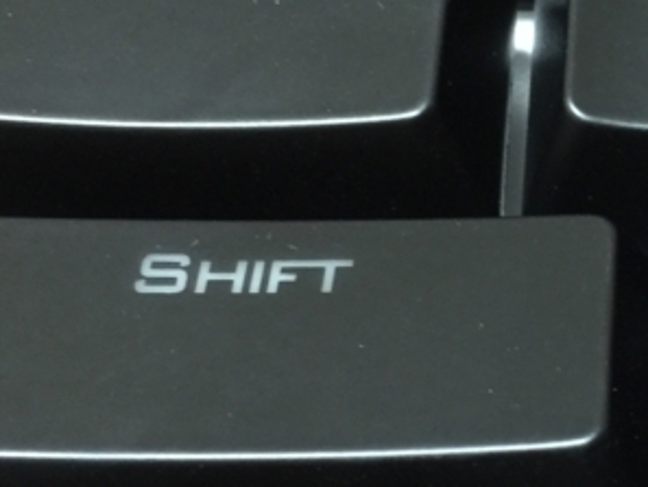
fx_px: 1873
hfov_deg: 18.8
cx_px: 733
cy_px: 207
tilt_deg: -56.0
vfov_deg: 14.8
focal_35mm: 100
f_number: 2.2
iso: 125
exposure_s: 1/8
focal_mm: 4.15
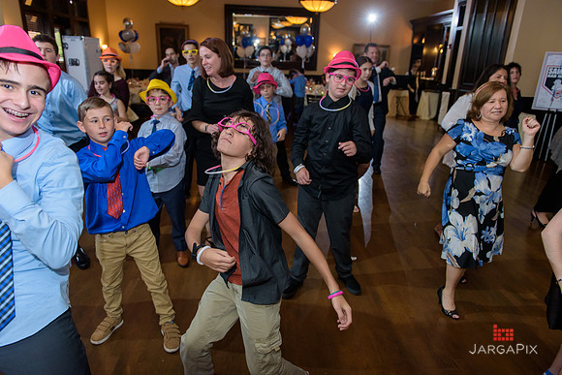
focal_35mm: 24
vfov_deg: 53.2
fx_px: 375
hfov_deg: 73.7
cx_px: 281
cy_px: 188
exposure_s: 1/125
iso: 1600
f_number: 3.2
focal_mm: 24
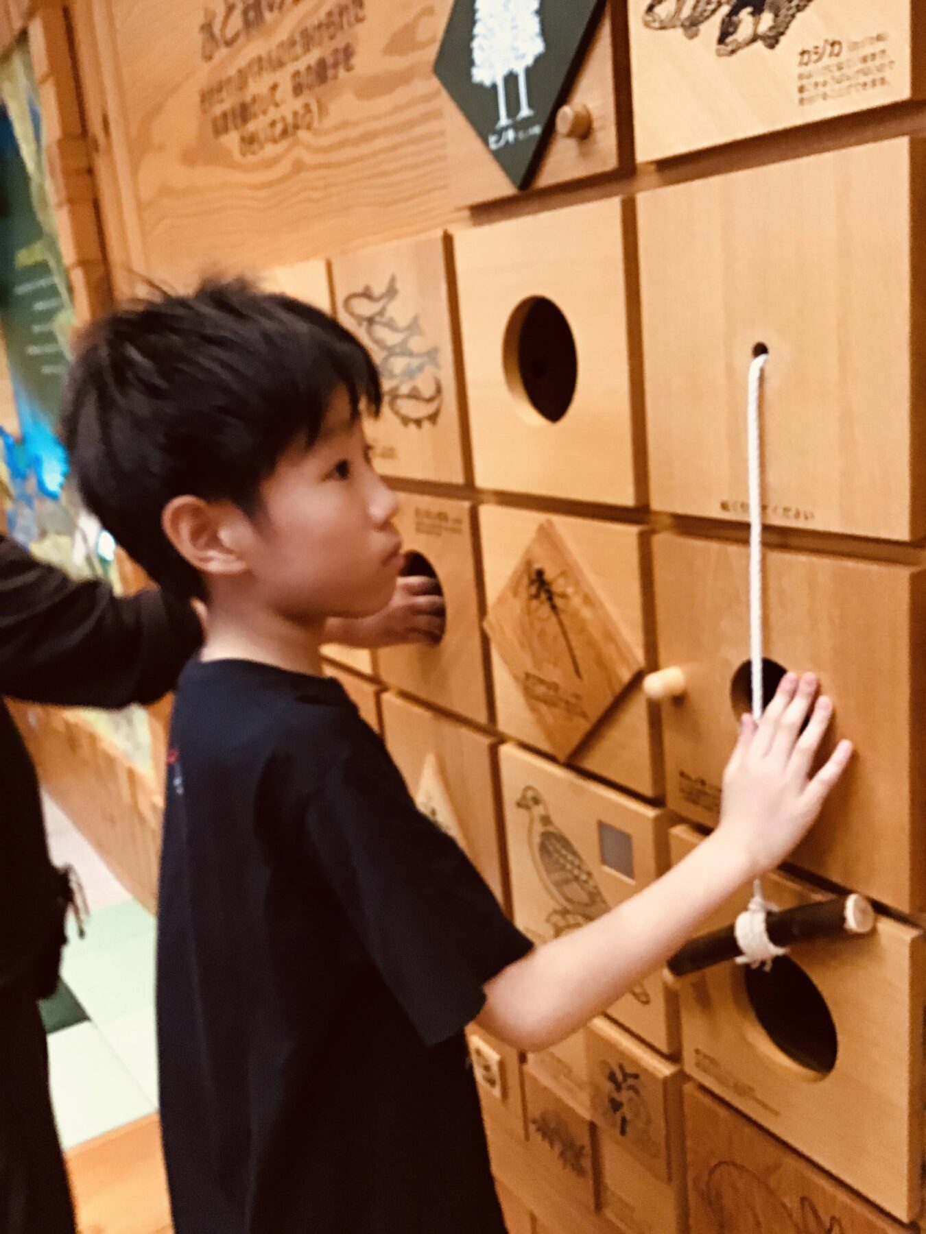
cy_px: 617
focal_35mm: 31
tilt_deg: -22.5
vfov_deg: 58.4
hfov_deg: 45.4
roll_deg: +5.8
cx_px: 463
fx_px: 1106
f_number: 2.4
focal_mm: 3.3
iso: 200
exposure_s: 1/24
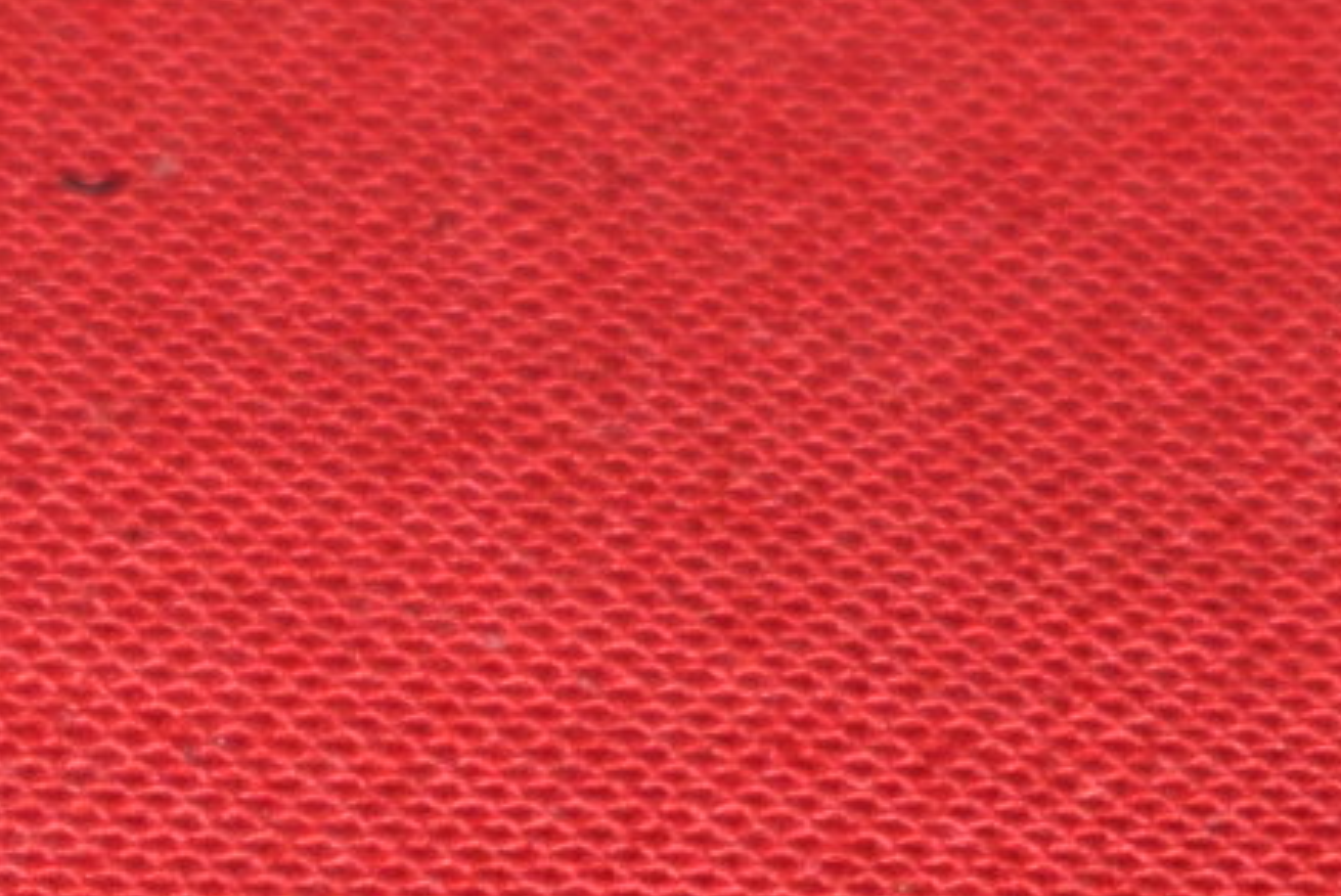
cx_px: -1068
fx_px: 21038
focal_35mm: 564
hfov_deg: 3.6
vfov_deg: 2.4
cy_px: 1924
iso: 640
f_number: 5.6
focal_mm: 55
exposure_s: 1/125
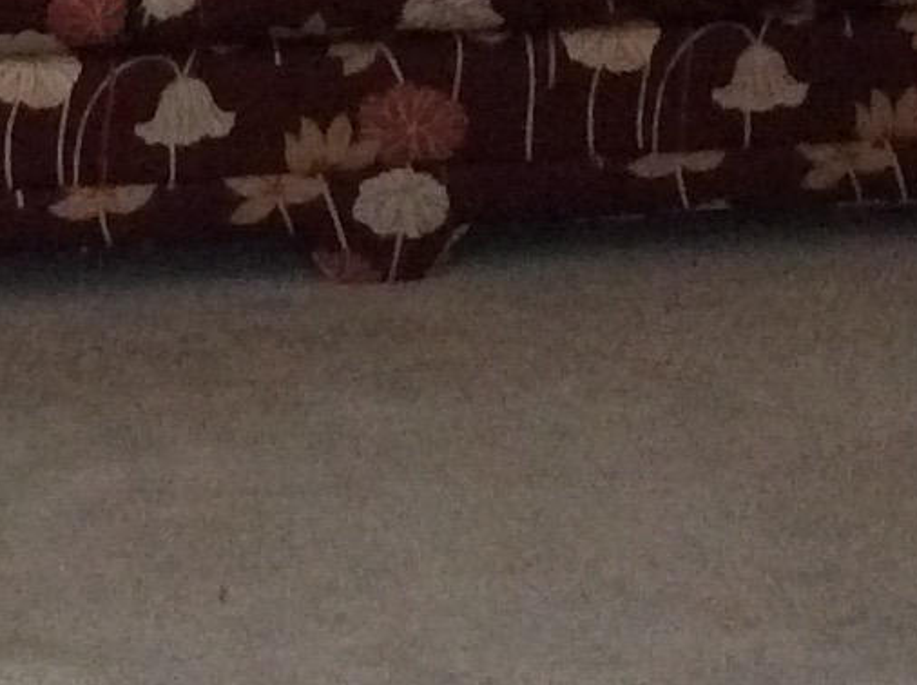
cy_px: -357
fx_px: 4338
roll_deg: +0.2
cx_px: 0
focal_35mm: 164
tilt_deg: -6.9
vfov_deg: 8.8
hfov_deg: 11.9
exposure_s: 1/24
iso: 250
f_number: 2.4
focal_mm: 3.3
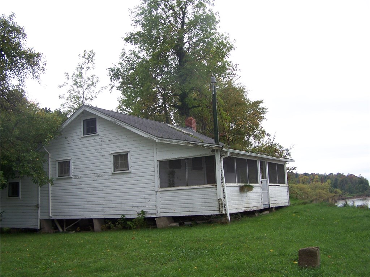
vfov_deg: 37.7
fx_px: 406
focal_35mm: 38
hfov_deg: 49.0
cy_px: 138
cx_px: 185
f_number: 2.8
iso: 80
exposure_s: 1/200
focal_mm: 6.3
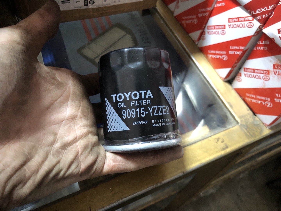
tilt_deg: -55.6
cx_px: 140
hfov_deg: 63.4
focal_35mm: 28
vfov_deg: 49.7
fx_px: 227
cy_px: 106
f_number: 1.8
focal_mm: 4
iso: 100
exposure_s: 1/15
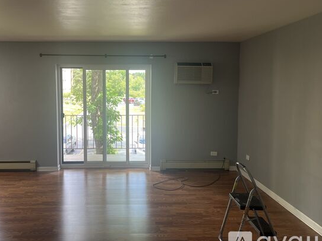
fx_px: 298
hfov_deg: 56.3
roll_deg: +0.1
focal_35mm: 32
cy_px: 107
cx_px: 126
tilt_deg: -5.3
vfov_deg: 44.1
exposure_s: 1/120
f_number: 1.6
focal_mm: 5.1
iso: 50
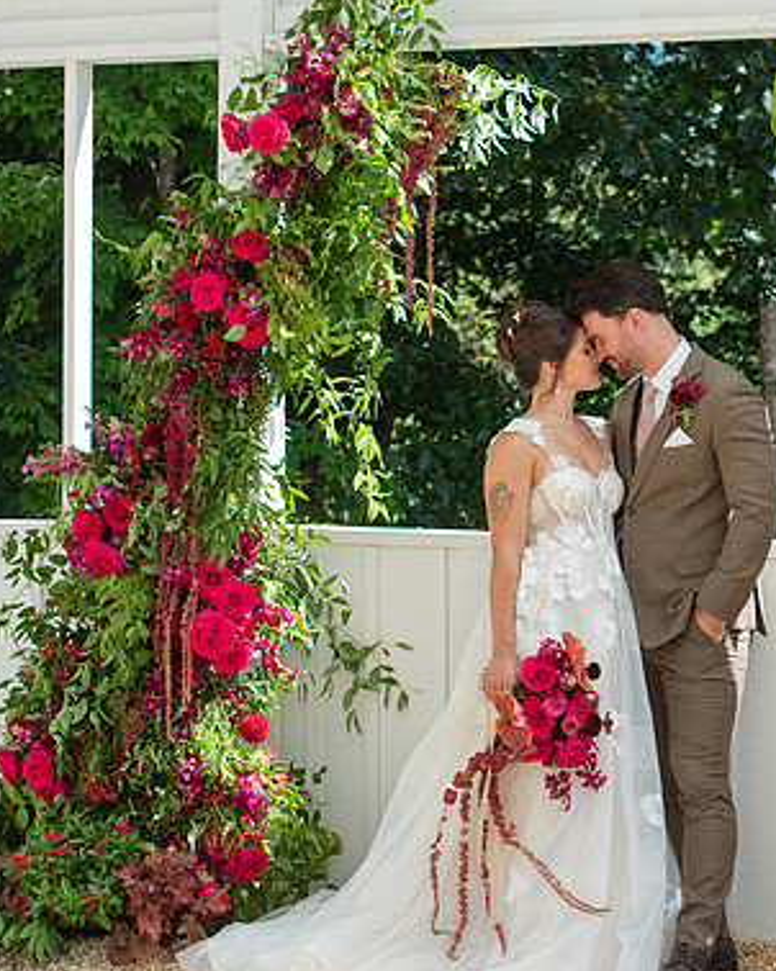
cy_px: 424
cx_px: 693
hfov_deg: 17.8
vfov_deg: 22.5
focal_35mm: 85
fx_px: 2442
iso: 100
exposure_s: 1/400
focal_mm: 50
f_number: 3.2
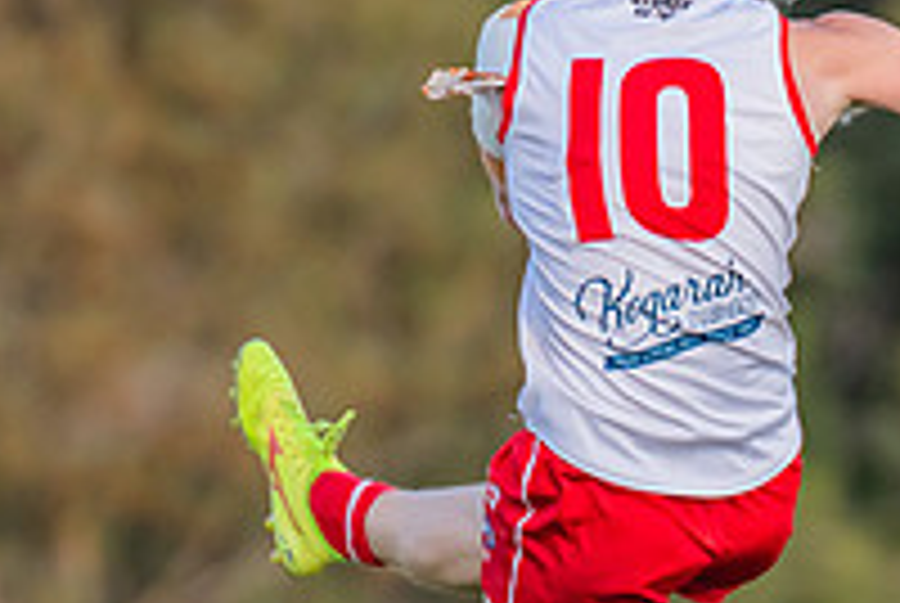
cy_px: 357
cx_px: 445
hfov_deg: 1.1
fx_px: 44916
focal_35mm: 1794
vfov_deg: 0.8
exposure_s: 1/1250
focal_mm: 420
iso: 800
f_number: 5.6
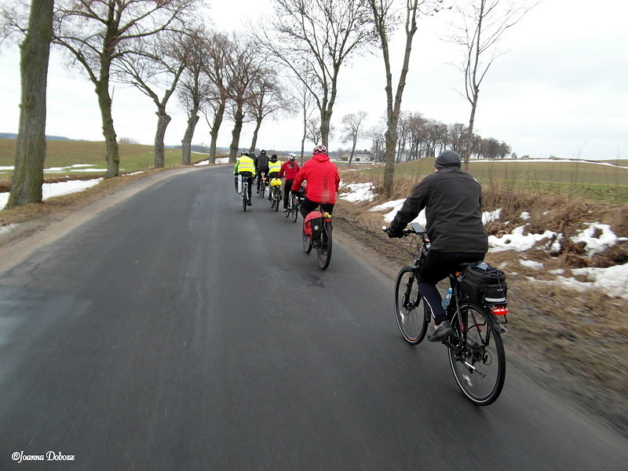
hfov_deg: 71.6
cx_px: 314
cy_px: 236
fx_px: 435
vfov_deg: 56.8
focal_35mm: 24
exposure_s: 1/90
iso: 100
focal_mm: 4
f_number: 3.2
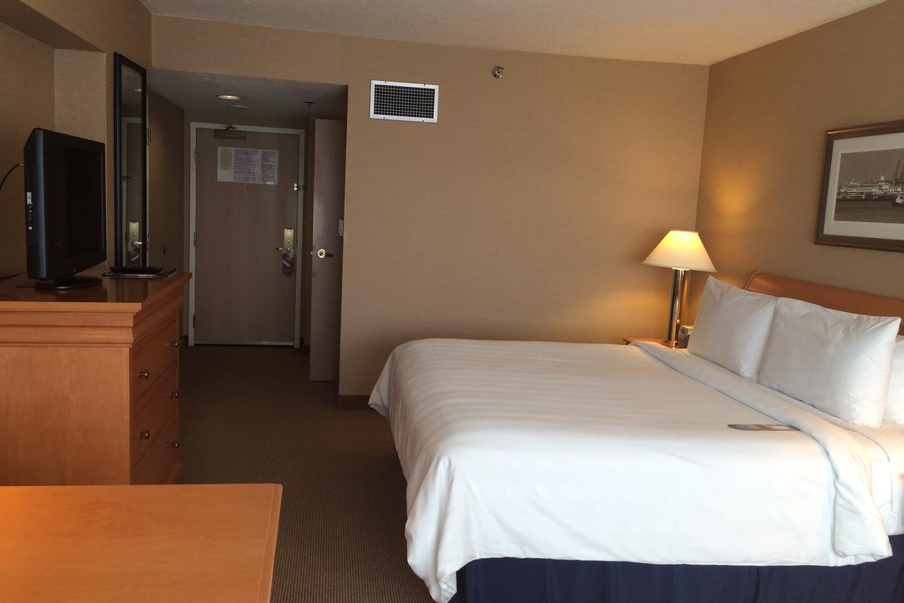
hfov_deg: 58.7
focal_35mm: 32
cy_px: 292
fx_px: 803
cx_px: 451
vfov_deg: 41.1
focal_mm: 4.12
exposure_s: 1/40
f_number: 2.2
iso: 40
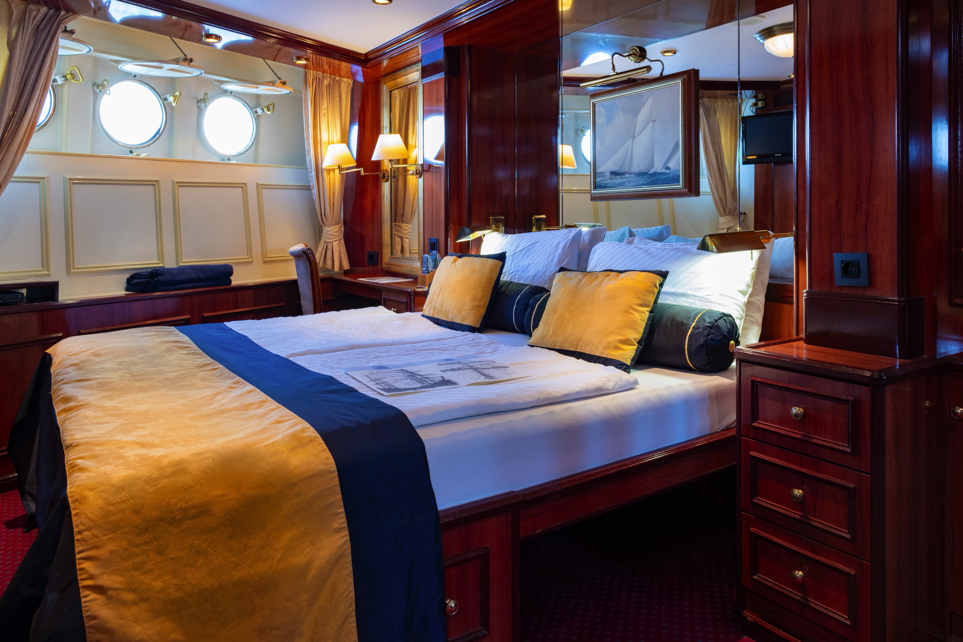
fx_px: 642
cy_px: 321
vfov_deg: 53.1
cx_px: 482
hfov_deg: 73.7
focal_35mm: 24
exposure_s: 1/3
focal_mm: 24
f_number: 11
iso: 400
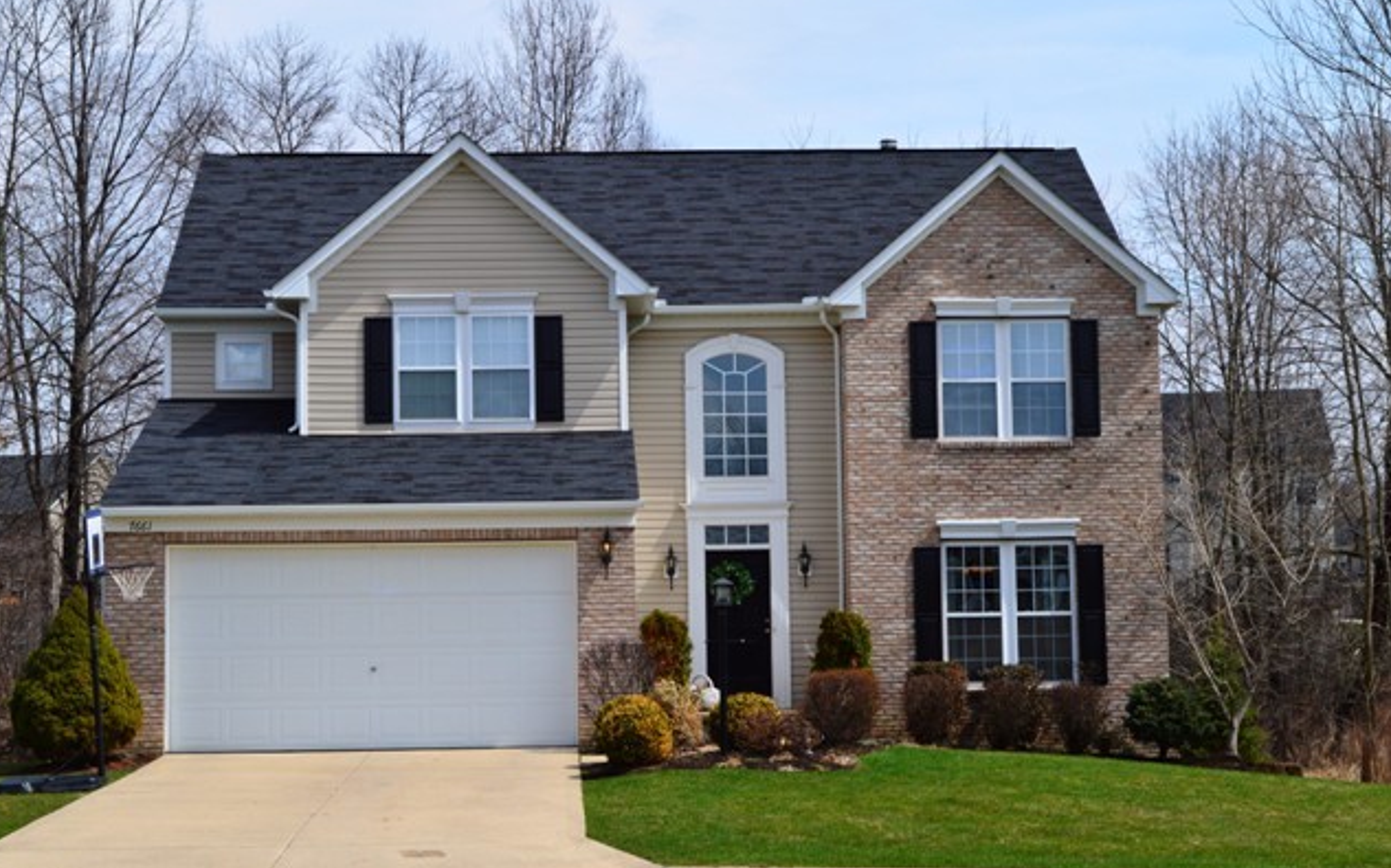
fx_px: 2577
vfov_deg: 19.1
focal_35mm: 68
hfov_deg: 30.2
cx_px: 697
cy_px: 439
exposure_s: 1/500
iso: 250
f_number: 11
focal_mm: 44
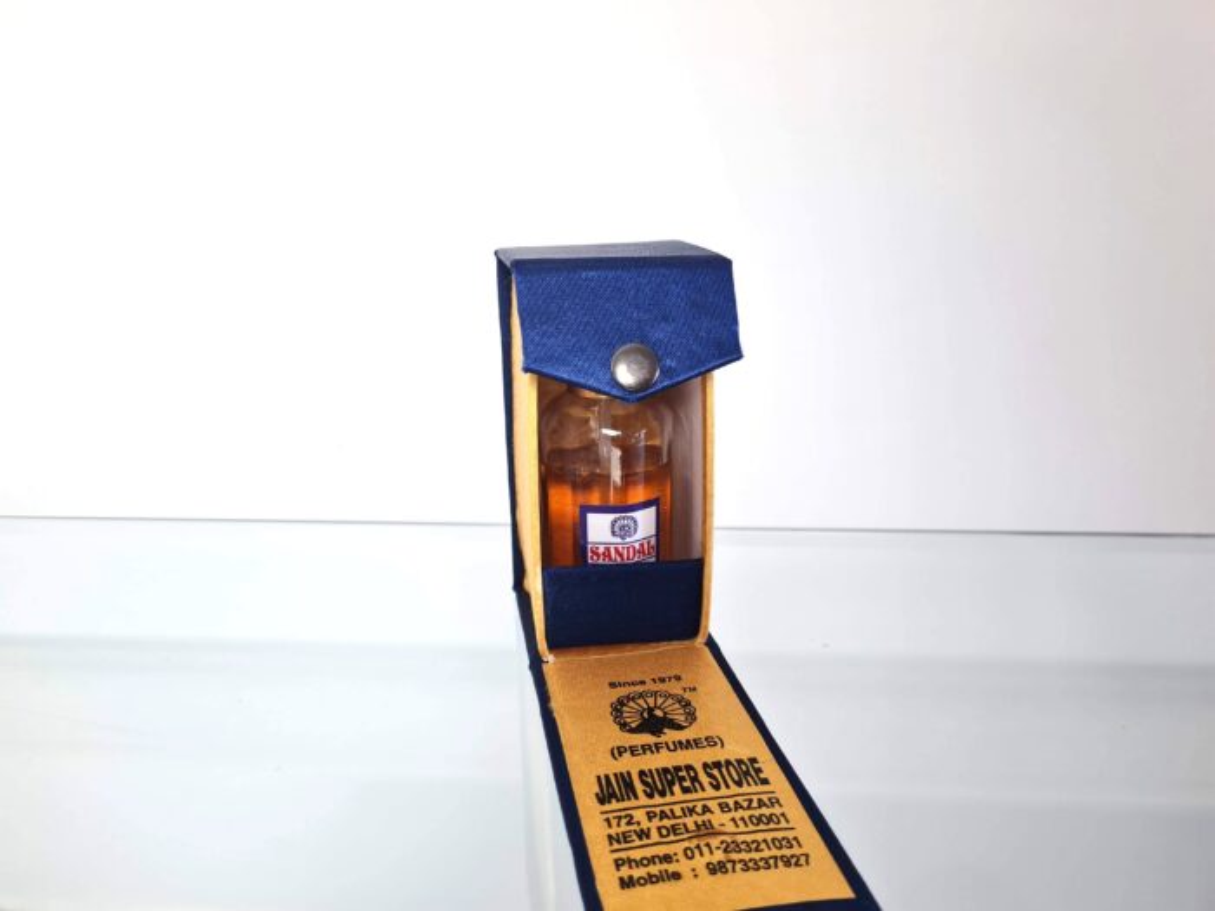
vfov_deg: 53.1
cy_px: 456
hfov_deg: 67.3
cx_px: 608
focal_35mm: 26
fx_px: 913
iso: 100
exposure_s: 1/120
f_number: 1.8
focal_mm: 5.4
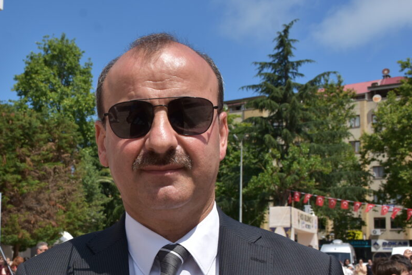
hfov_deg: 34.6
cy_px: 214
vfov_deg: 23.9
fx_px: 639
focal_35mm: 56
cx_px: 81
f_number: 8
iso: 125
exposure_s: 1/500
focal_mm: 23
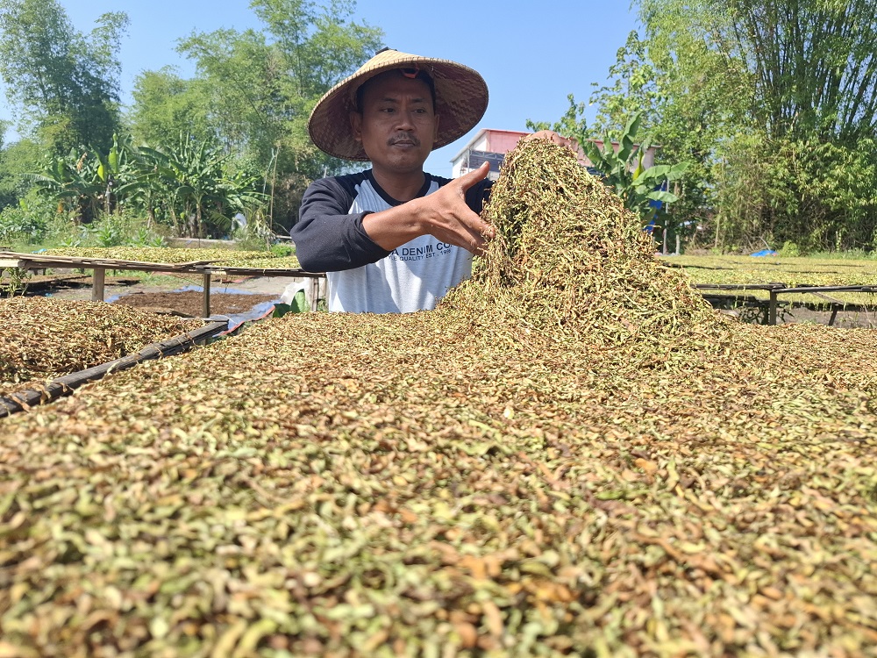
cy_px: 329
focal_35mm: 23
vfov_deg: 58.9
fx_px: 583
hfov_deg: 73.9
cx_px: 438
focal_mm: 5.54
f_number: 1.8
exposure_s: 1/1003
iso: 50
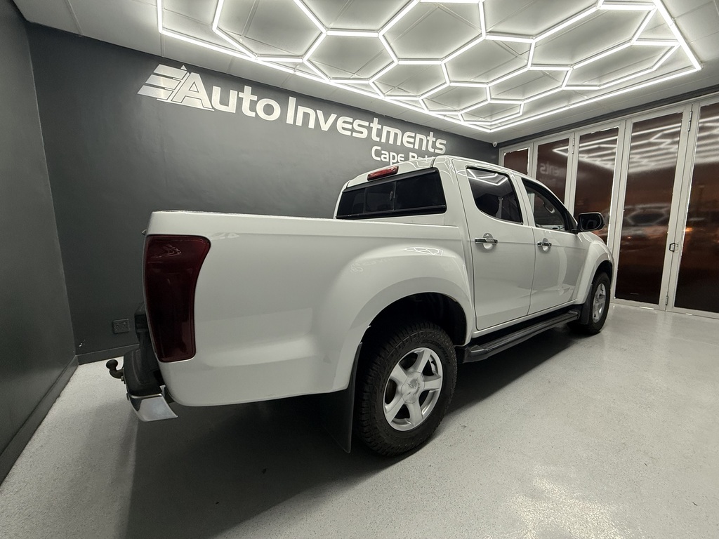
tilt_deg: -8.2
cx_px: 360
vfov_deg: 85.7
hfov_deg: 102.1
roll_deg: +0.8
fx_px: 291
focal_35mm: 14
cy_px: 270
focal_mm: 2.22
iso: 200
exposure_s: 1/99
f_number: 2.2
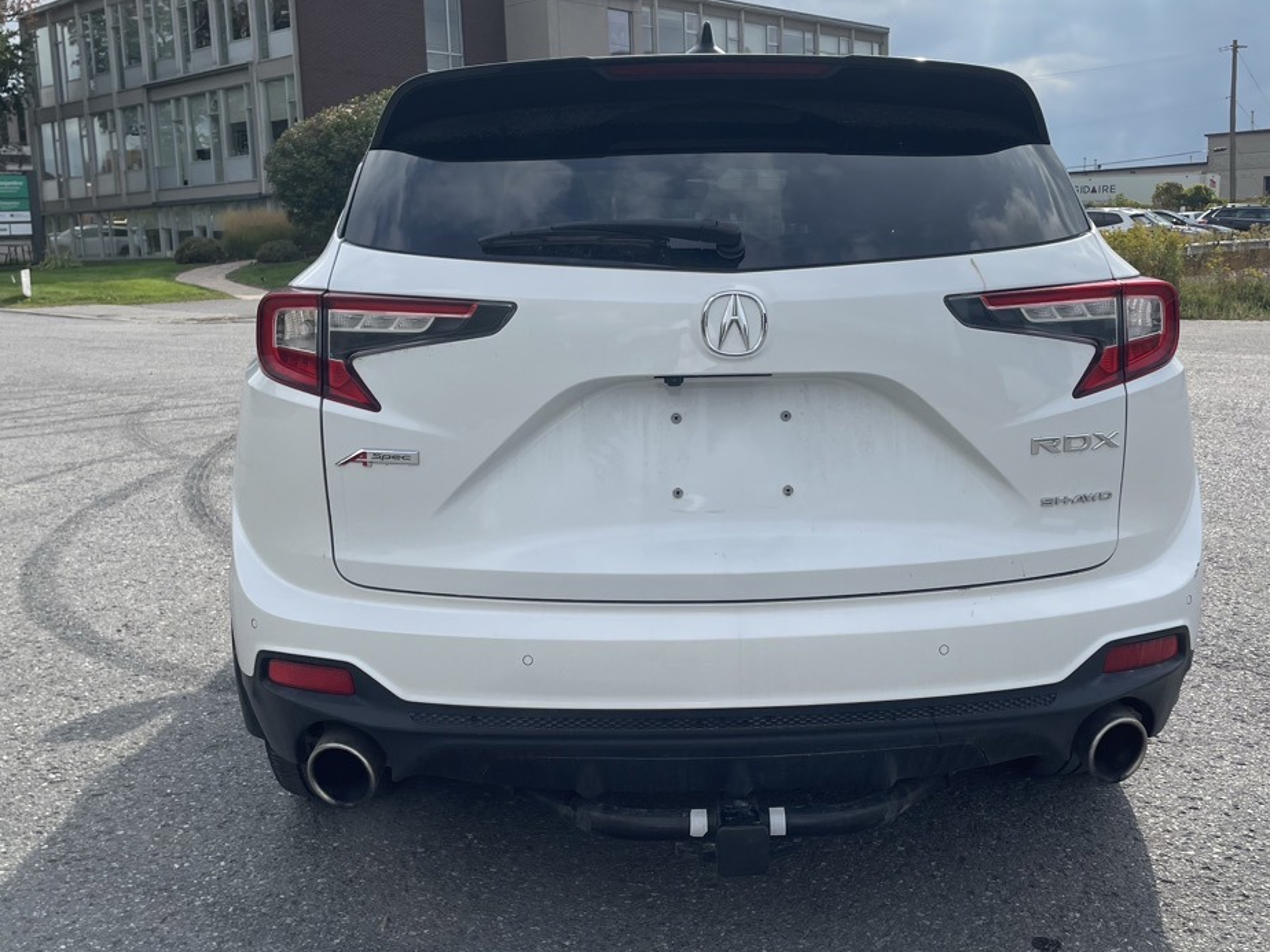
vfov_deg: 39.6
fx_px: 1321
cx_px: 723
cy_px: 413
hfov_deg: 51.2
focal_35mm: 36
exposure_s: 1/3205
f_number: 1.6
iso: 32
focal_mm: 4.2
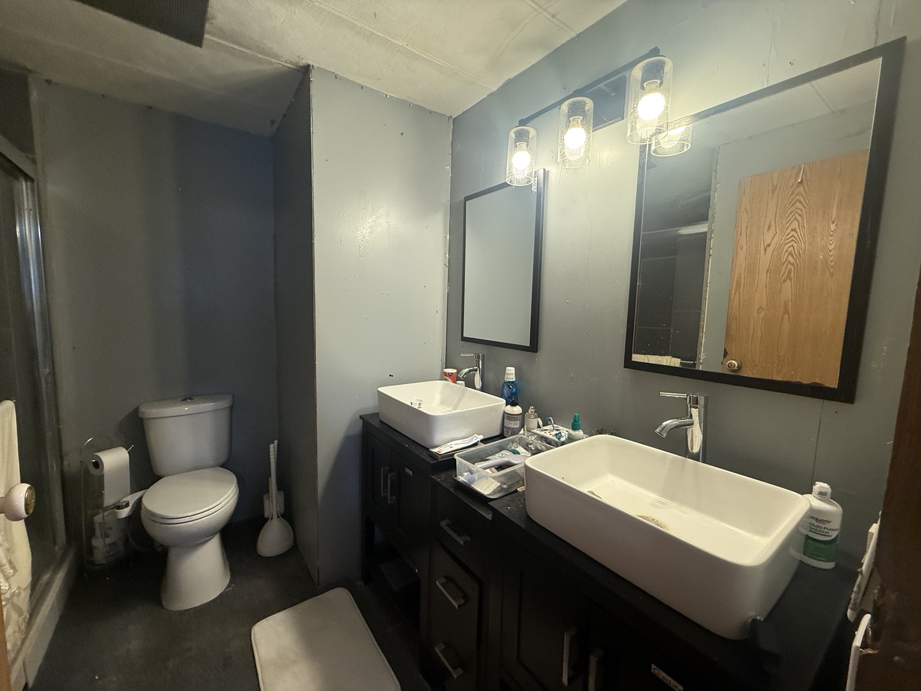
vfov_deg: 85.7
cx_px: 460
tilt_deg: -5.9
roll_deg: -1.4
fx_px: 372
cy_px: 346
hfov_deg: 102.1
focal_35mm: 14
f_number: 2.2
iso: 320
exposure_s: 1/120
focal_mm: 2.22
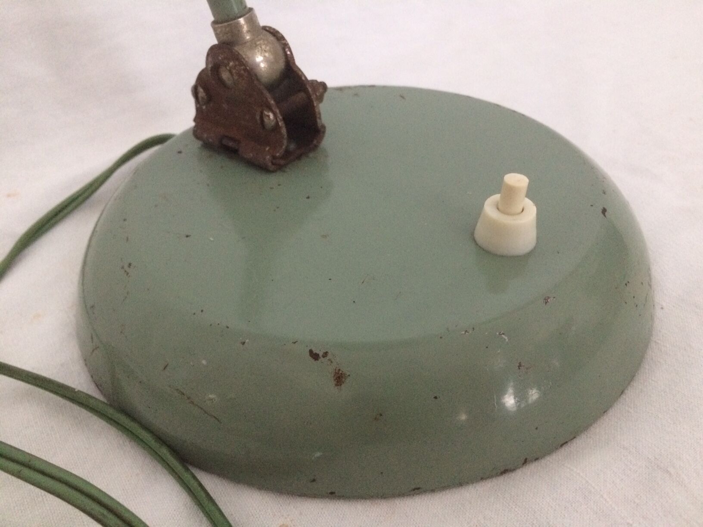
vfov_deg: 48.2
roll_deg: +1.8
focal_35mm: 29
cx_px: 352
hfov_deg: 61.7
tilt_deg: -38.5
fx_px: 589
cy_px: 264
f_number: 2.2
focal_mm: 4.15
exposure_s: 1/25
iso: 320
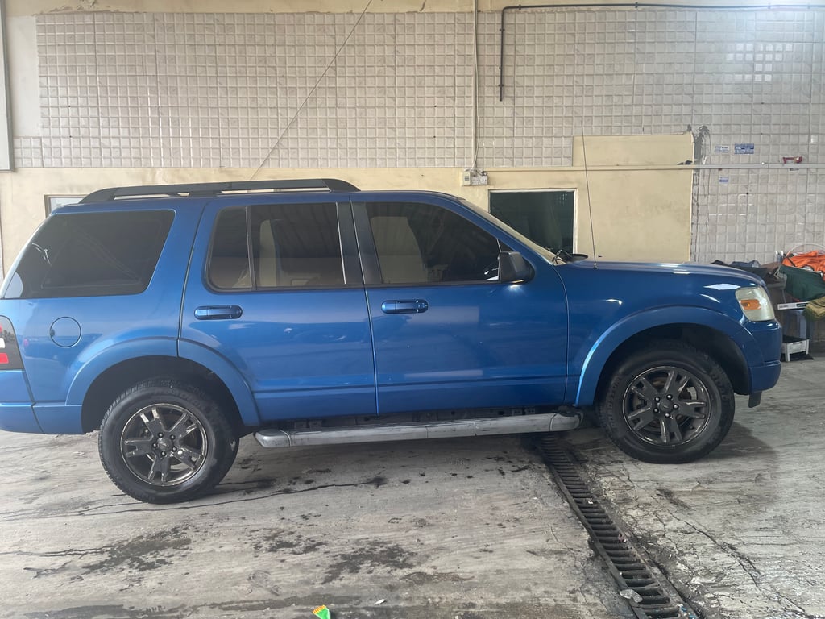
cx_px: 412
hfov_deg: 69.4
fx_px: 596
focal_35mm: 25
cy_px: 310
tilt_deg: -6.2
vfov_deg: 54.9
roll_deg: -0.1
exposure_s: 1/100
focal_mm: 5.1
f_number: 1.6
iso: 100
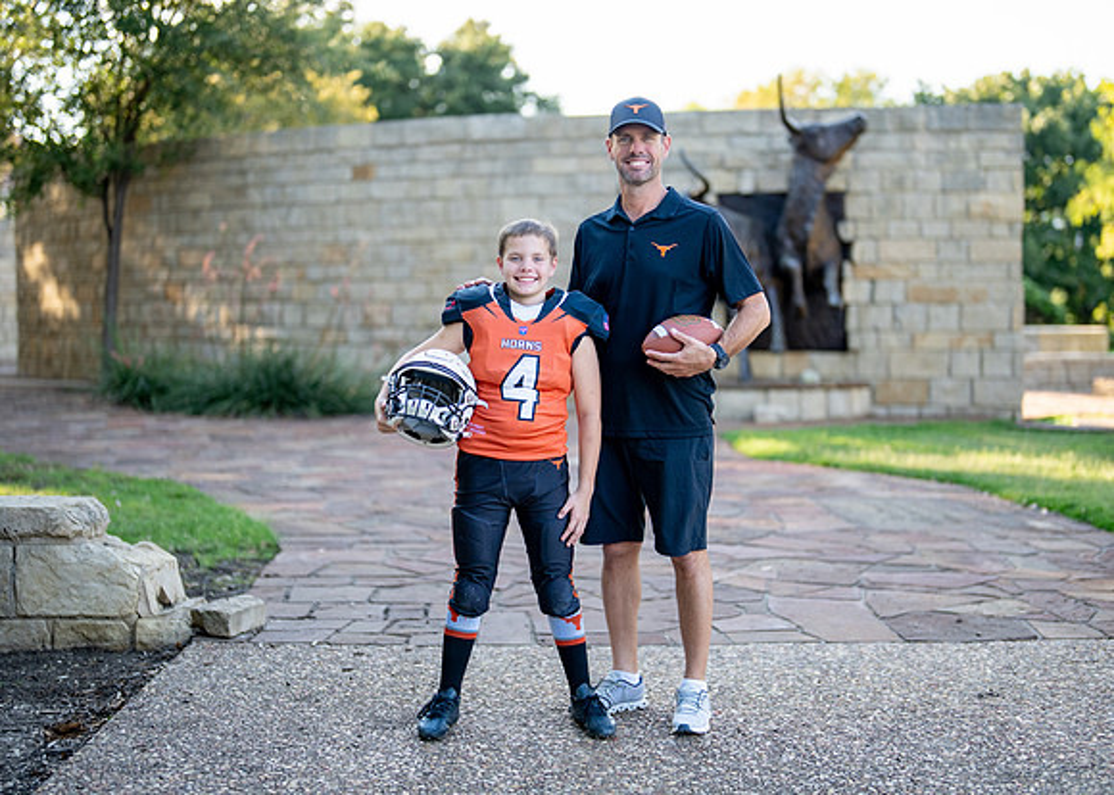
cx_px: 581
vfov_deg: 24.2
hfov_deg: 33.4
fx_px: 1854
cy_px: 402
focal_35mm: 59
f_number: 1.2
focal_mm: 50
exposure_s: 1/1600
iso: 200
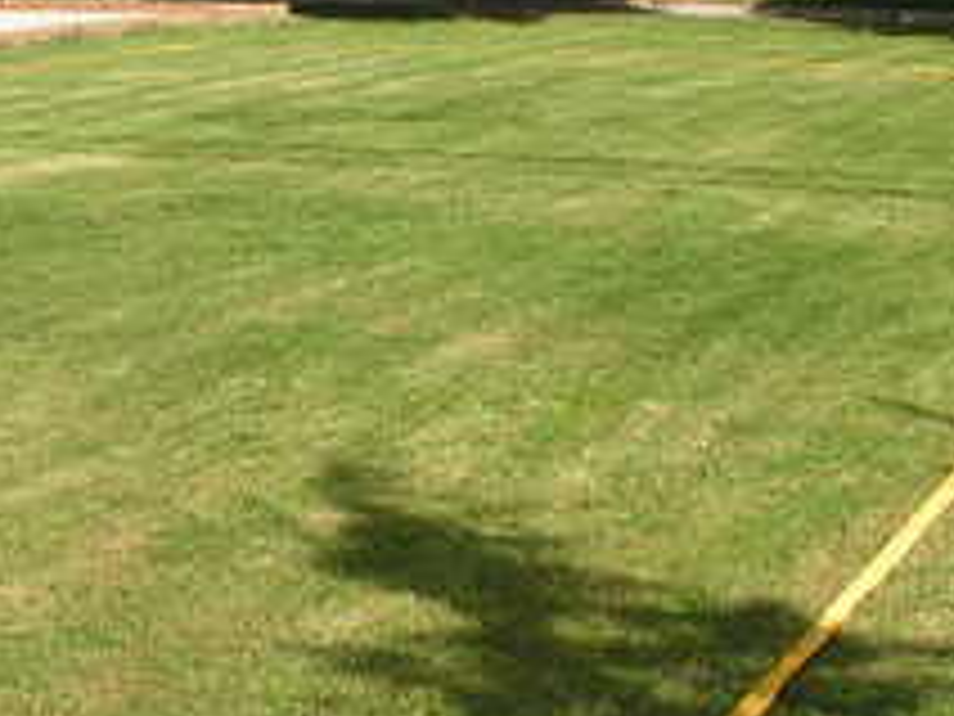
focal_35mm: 91
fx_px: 2508
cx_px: 322
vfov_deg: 16.2
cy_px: 340
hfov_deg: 21.5
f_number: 4.8
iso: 64
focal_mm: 6
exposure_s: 1/400
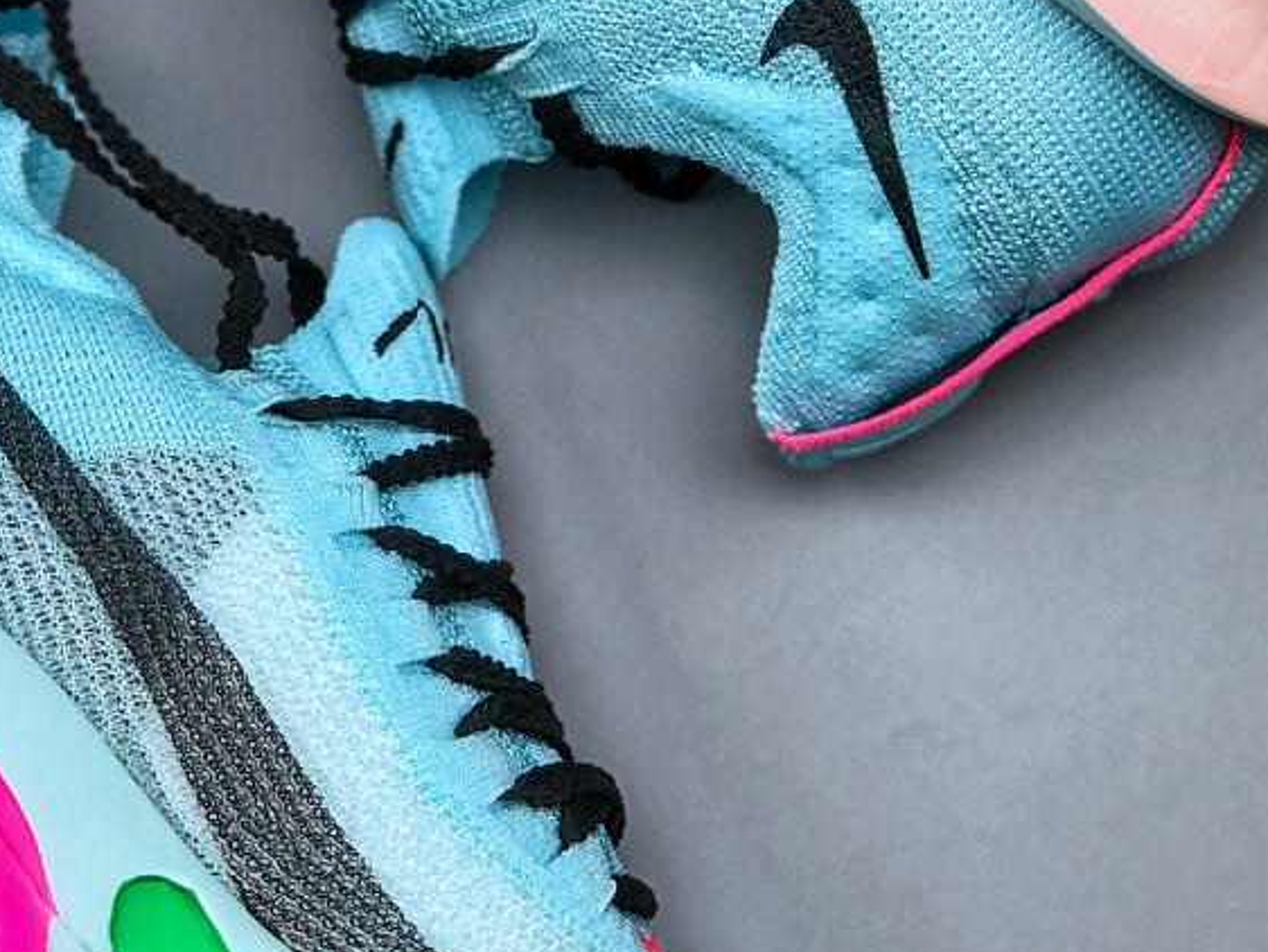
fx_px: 5350
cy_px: 298
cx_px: 300
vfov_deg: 10.2
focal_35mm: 146
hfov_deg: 13.5
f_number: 2.8
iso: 32
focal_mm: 6.6
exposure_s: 1/100
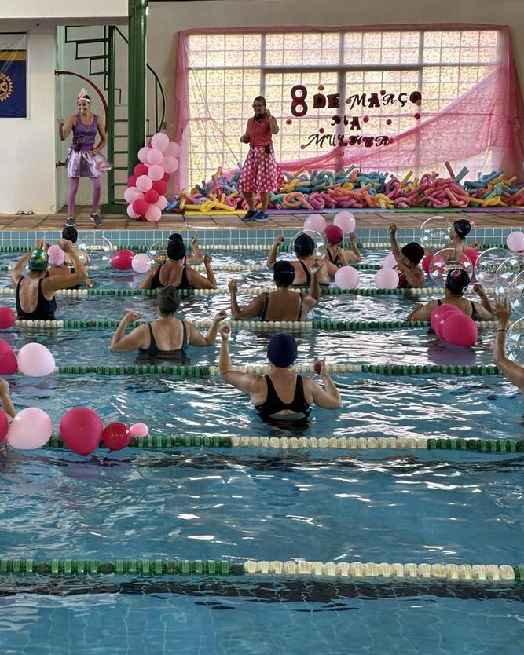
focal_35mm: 73
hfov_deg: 20.6
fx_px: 1415
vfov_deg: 26.1
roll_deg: +0.7
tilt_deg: -9.9
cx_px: 68
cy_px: 351
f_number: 1.6
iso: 50
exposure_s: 1/60
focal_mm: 5.96
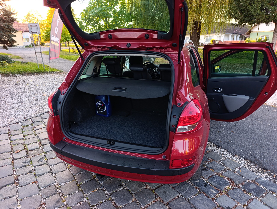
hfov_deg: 73.8
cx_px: 138
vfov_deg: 59.0
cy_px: 104
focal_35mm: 23
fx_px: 184
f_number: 1.6
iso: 250
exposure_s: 1/100
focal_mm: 6.14
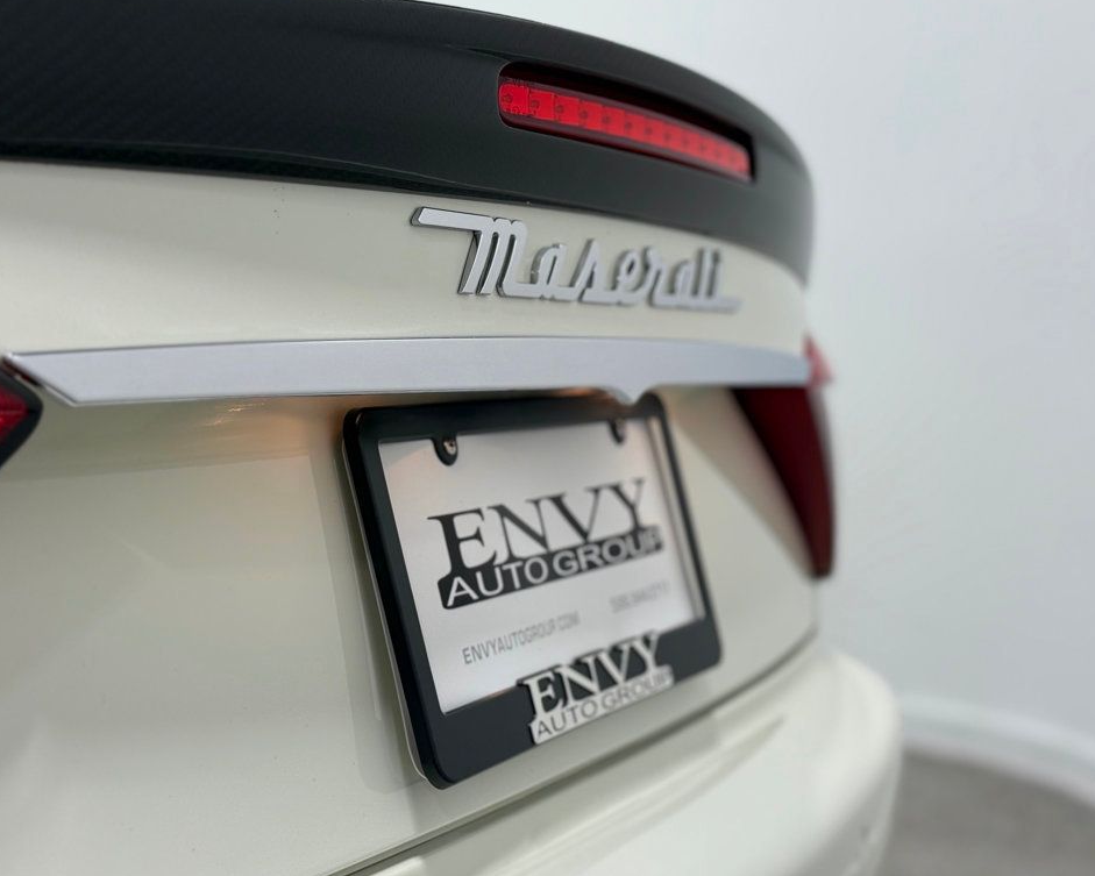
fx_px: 1653
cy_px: 432
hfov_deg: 36.6
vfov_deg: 29.7
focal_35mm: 51
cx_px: 532
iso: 80
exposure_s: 1/415
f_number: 1.78
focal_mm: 6.76
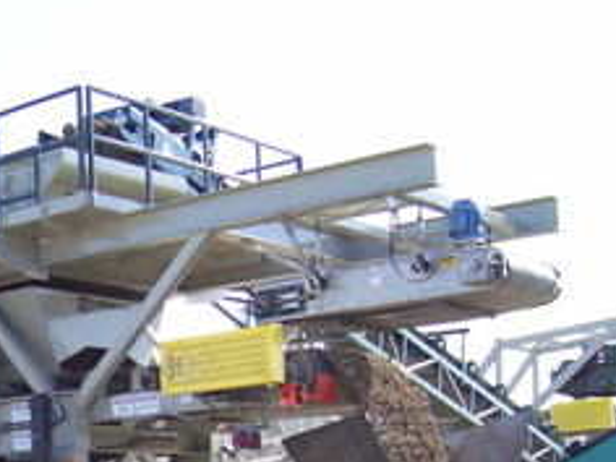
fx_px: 1281
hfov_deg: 26.0
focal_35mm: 72
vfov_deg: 20.1
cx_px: 37
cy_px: 393
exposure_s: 1/750
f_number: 2.7
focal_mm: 5.6
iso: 80
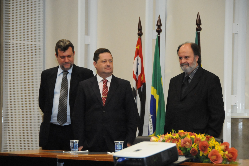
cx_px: 124
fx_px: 1088
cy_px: 83
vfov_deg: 8.7
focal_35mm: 158
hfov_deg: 13.1
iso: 3200
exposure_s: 1/250
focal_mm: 105
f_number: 5.3
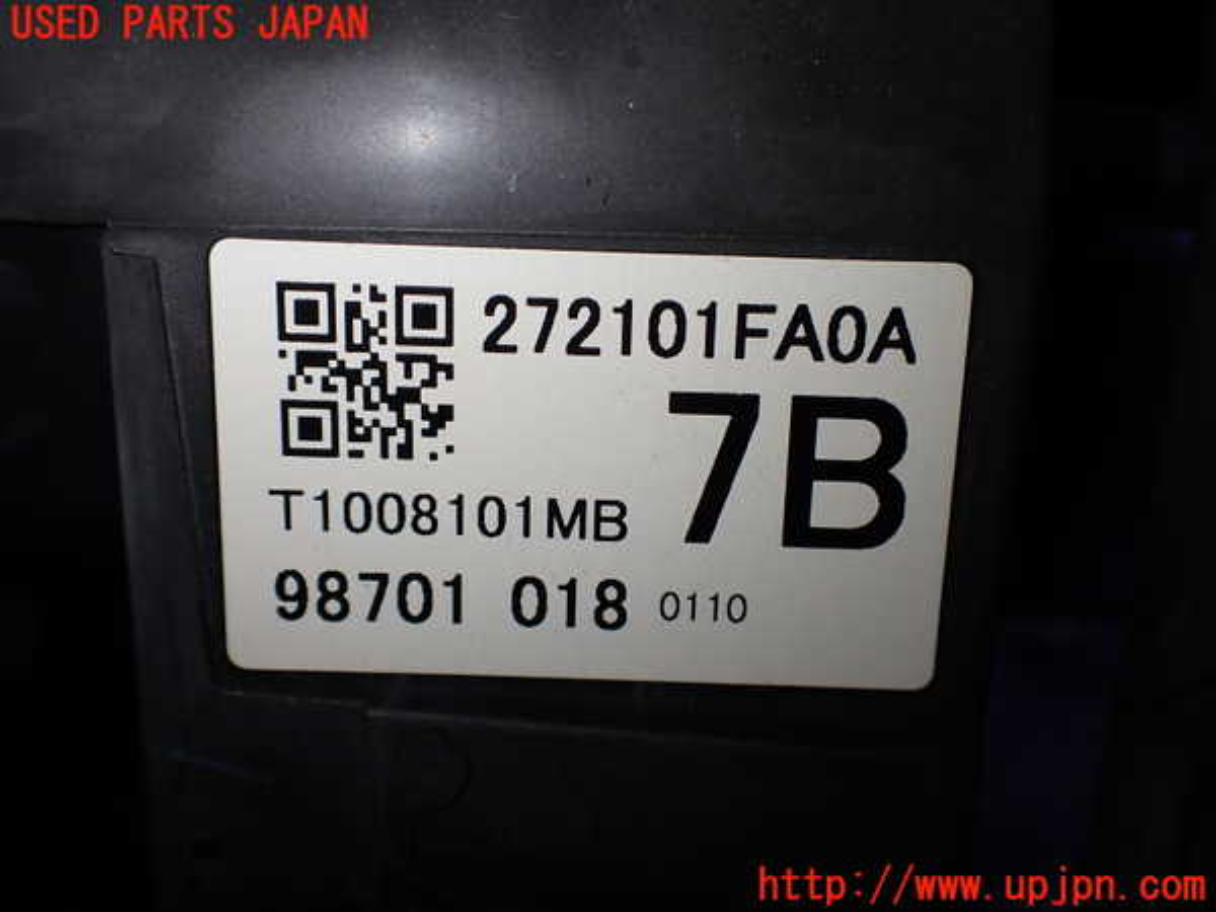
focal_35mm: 30
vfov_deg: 46.8
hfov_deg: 60.0
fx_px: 1054
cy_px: 456
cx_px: 608
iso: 100
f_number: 2.3
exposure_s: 1/160
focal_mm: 5.4
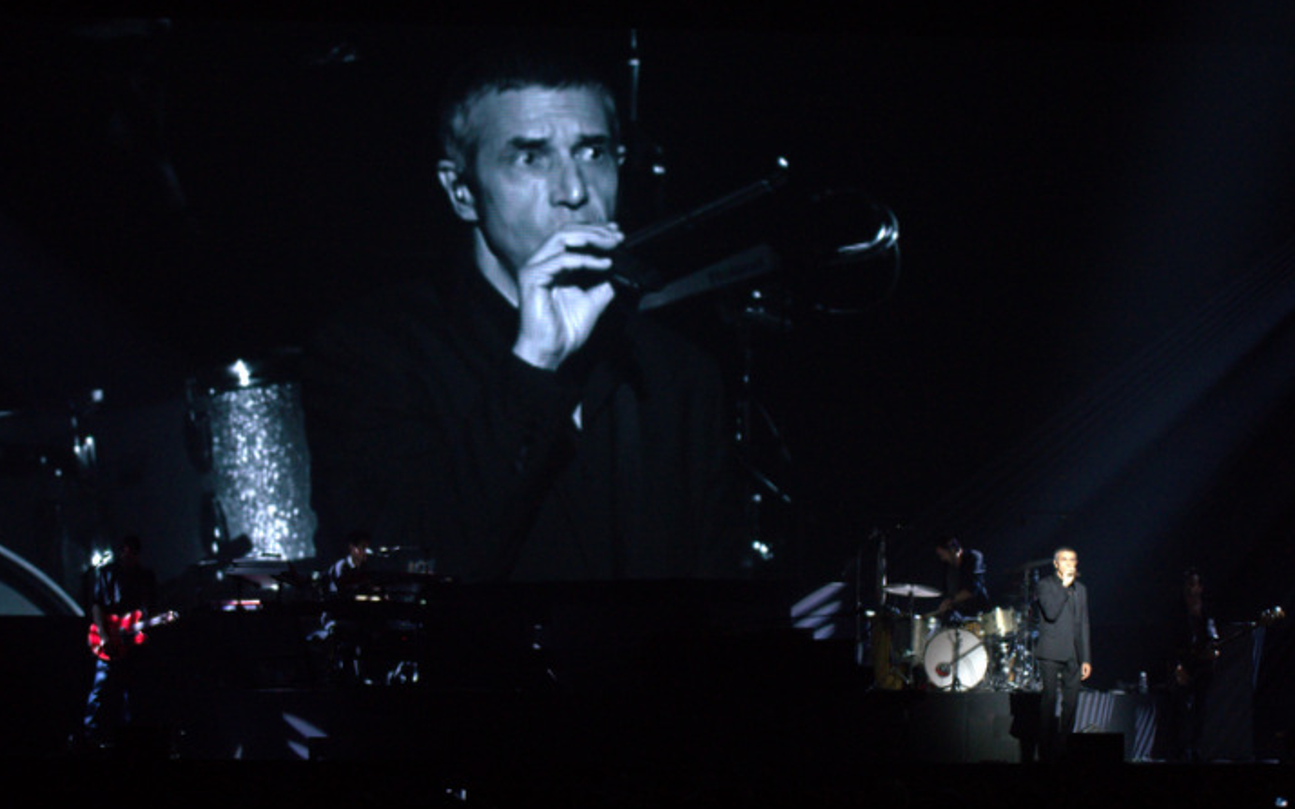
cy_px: 429
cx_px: 646
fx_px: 3811
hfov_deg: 19.3
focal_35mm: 108
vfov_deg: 12.1
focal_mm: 70
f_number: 2.8
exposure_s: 1/60
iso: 500
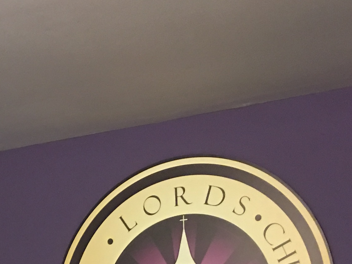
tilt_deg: -0.4
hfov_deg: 18.4
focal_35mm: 103
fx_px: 1047
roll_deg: +2.1
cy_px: 449
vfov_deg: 13.2
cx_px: -23
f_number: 2.2
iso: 80
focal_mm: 4.15
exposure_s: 1/10
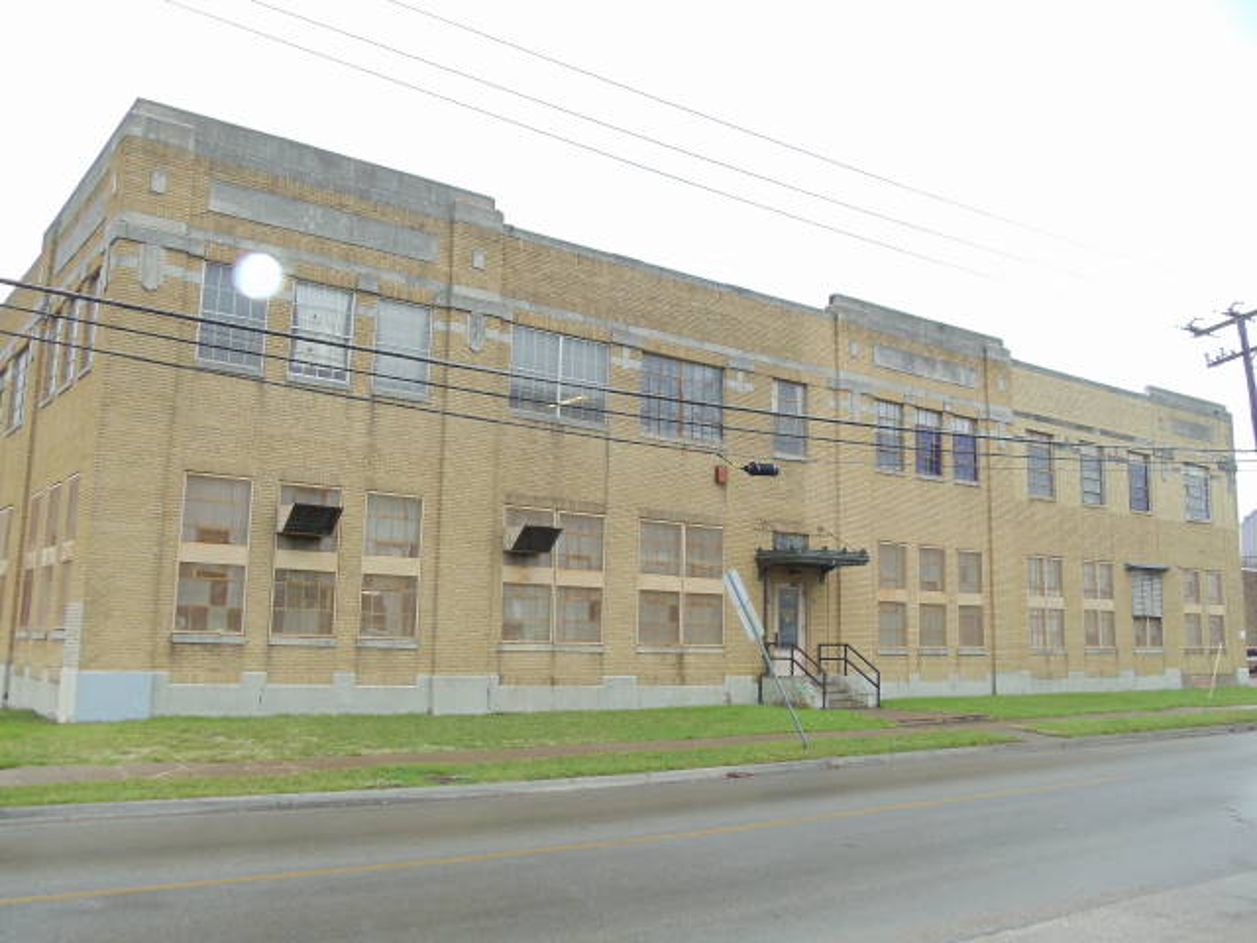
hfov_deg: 42.9
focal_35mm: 44
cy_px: 472
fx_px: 1598
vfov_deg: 32.9
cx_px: 628
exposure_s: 1/100
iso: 200
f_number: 3.5
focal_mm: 6
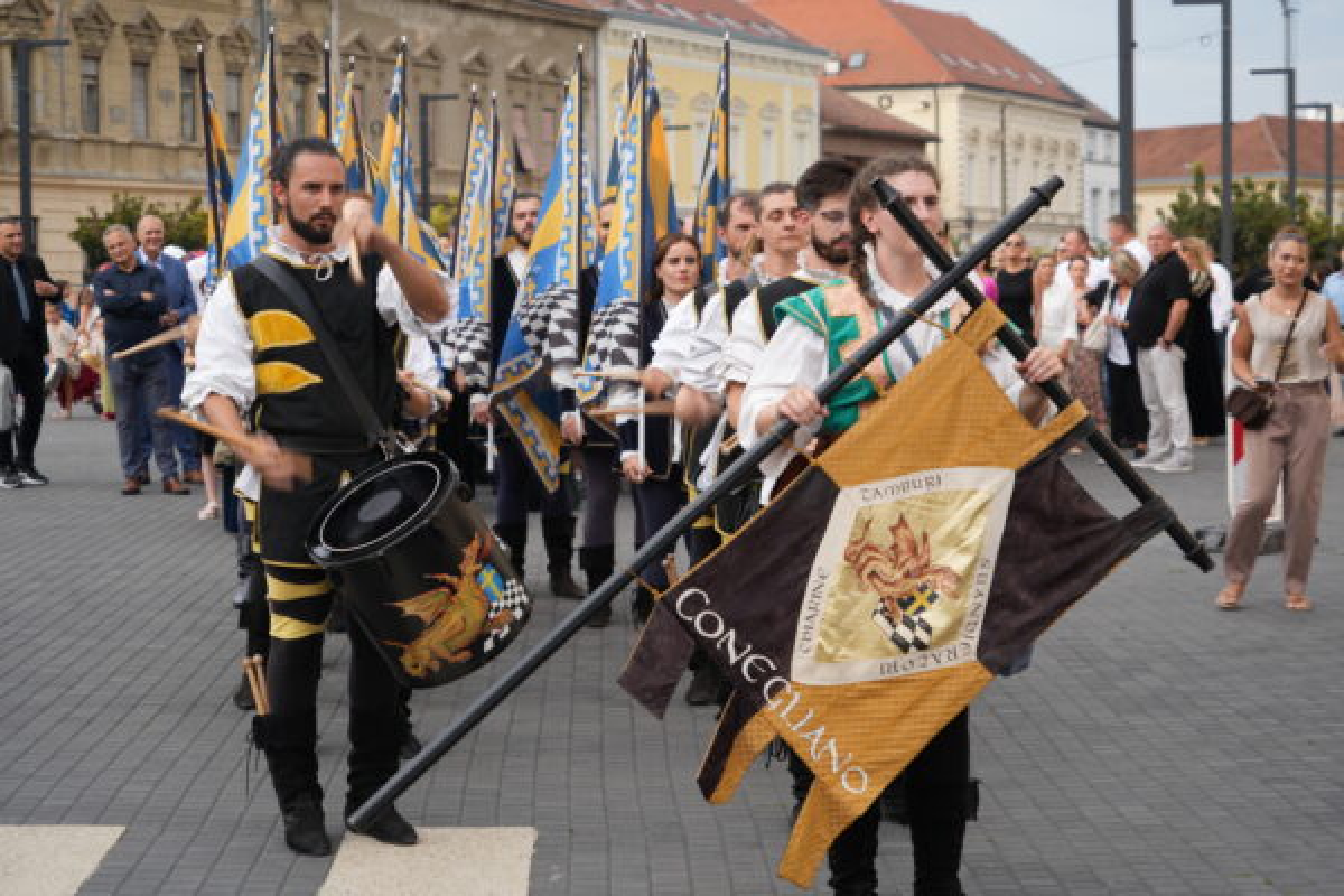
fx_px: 3173
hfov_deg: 23.9
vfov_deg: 16.1
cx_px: 672
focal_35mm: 85
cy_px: 448
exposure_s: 1/100
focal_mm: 85
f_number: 5.6
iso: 100
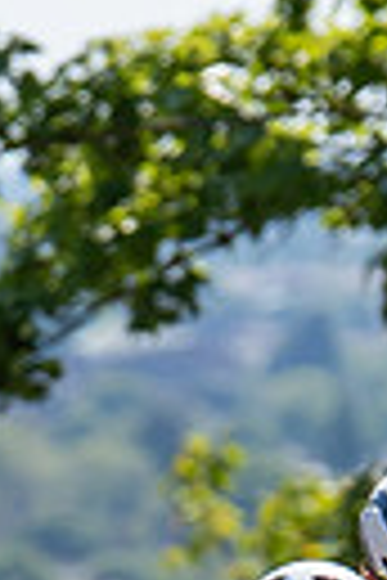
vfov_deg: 2.0
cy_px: 1177
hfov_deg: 1.3
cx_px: -1456
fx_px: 16704
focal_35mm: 1036
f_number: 3.5
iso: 100
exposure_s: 1/1000
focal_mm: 125
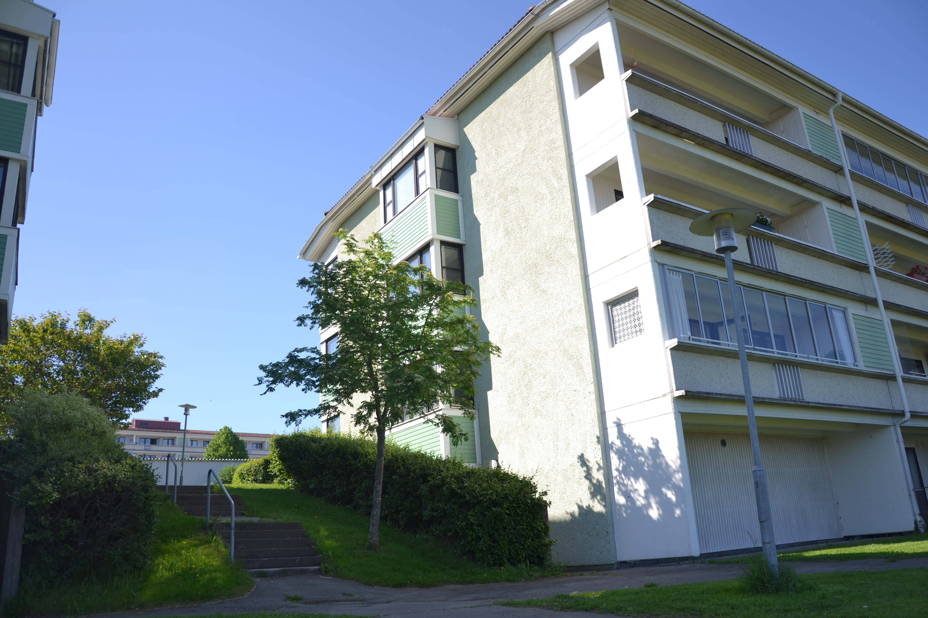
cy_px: 309
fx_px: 696
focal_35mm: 27
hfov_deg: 67.4
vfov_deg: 47.9
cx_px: 464
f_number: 3.5
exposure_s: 1/500
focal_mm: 18
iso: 100
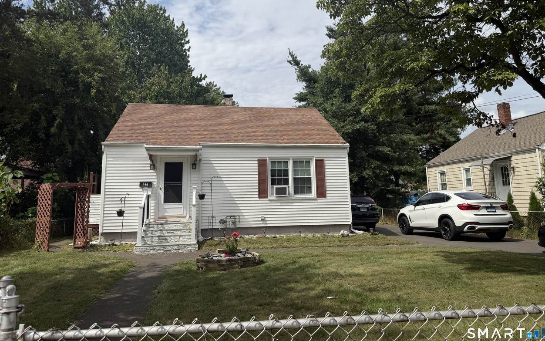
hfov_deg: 70.4
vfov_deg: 47.3
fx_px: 386
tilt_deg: +10.3
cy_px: 134
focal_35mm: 26
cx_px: 272
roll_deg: +1.5
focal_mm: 6.76
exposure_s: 1/7353
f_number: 1.78
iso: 80
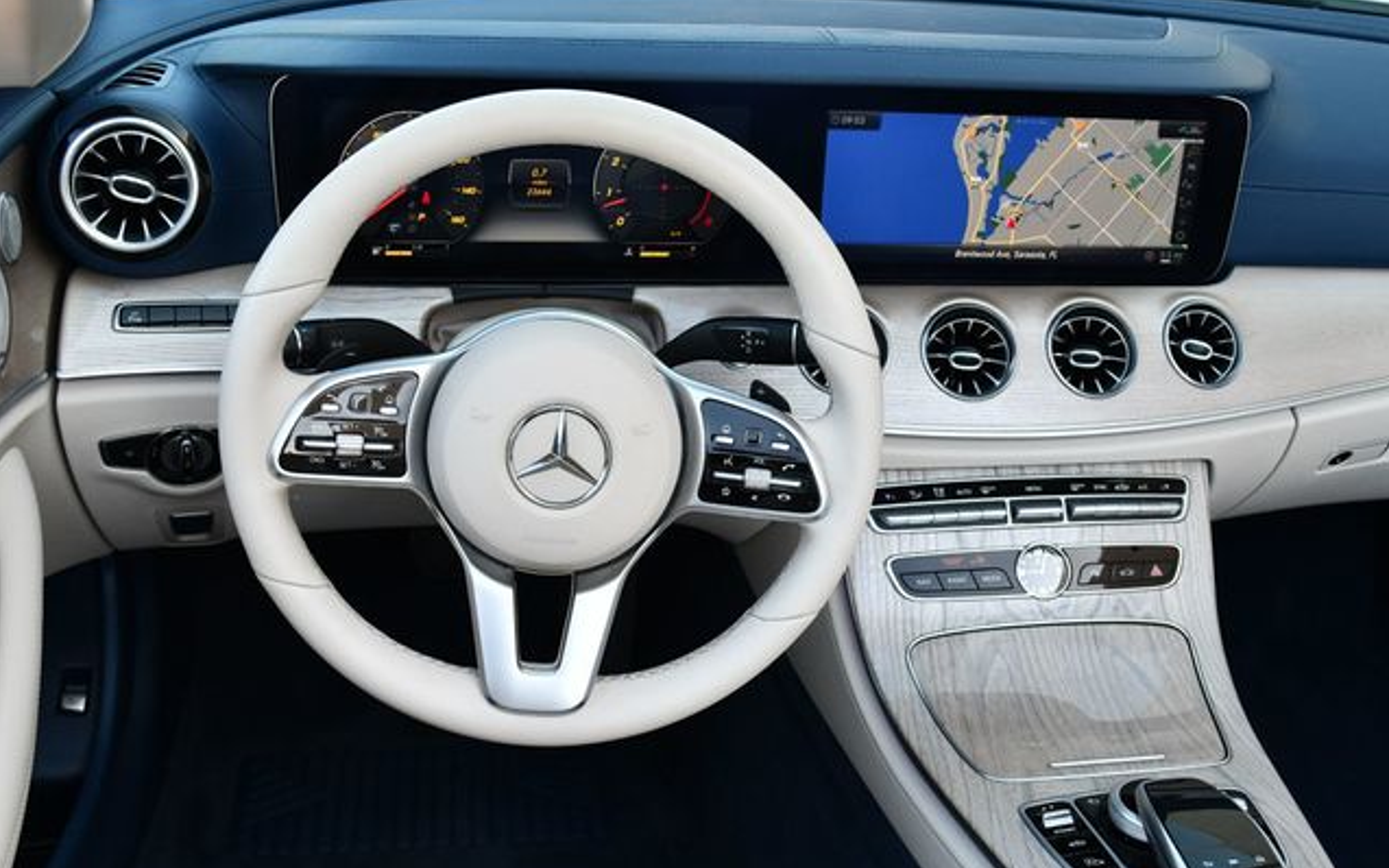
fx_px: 1552
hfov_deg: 48.2
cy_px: 449
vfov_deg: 31.2
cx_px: 693
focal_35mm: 41
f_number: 4.5
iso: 400
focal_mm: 20
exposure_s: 1/250
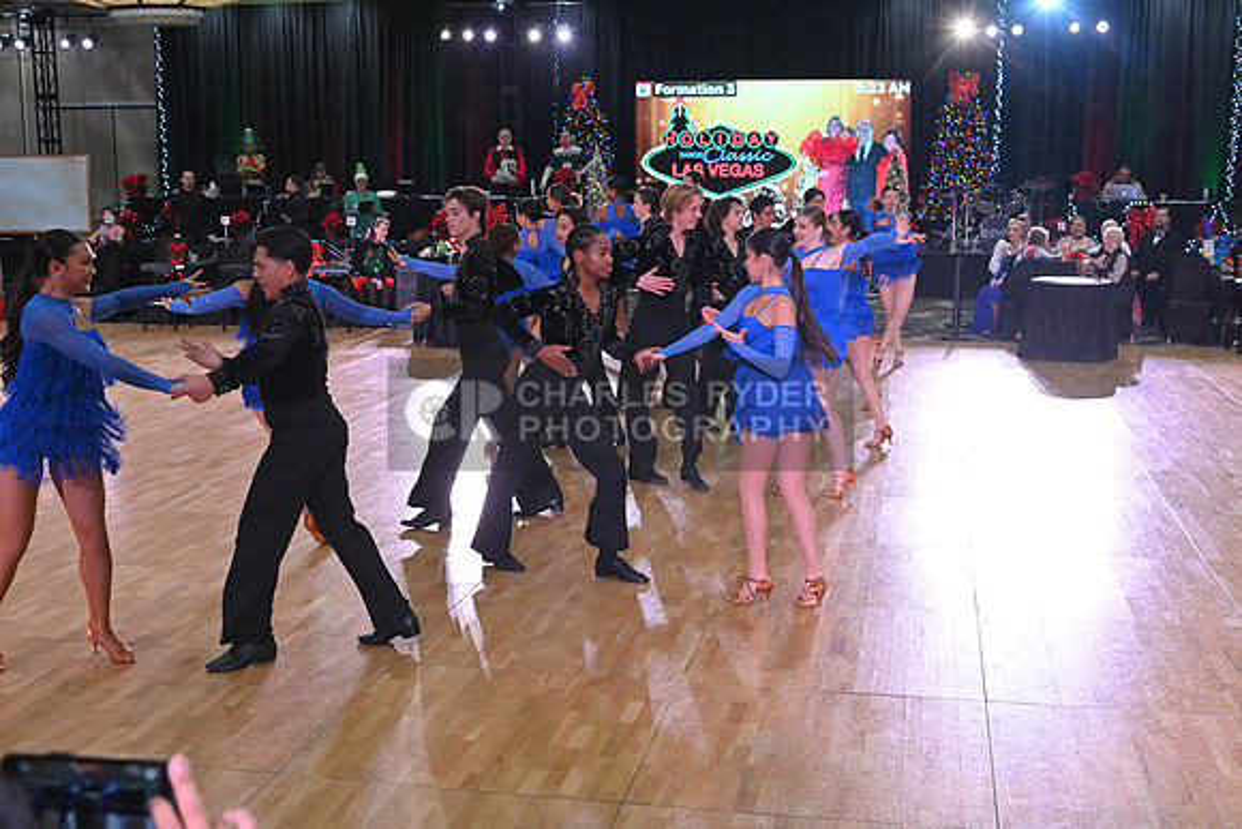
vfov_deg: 30.5
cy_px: 414
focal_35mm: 44
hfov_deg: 44.5
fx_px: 1518
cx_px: 621
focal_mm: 44
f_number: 5.6
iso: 3200
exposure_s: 1/400
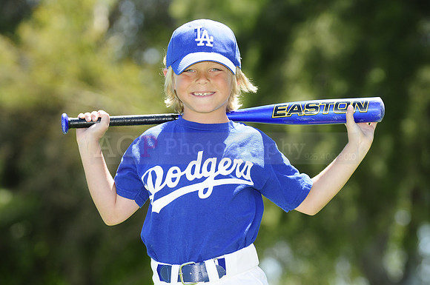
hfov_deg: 10.6
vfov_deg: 7.0
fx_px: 2326
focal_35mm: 195
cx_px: 215
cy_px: 142
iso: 200
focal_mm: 130
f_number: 4
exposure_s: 1/640
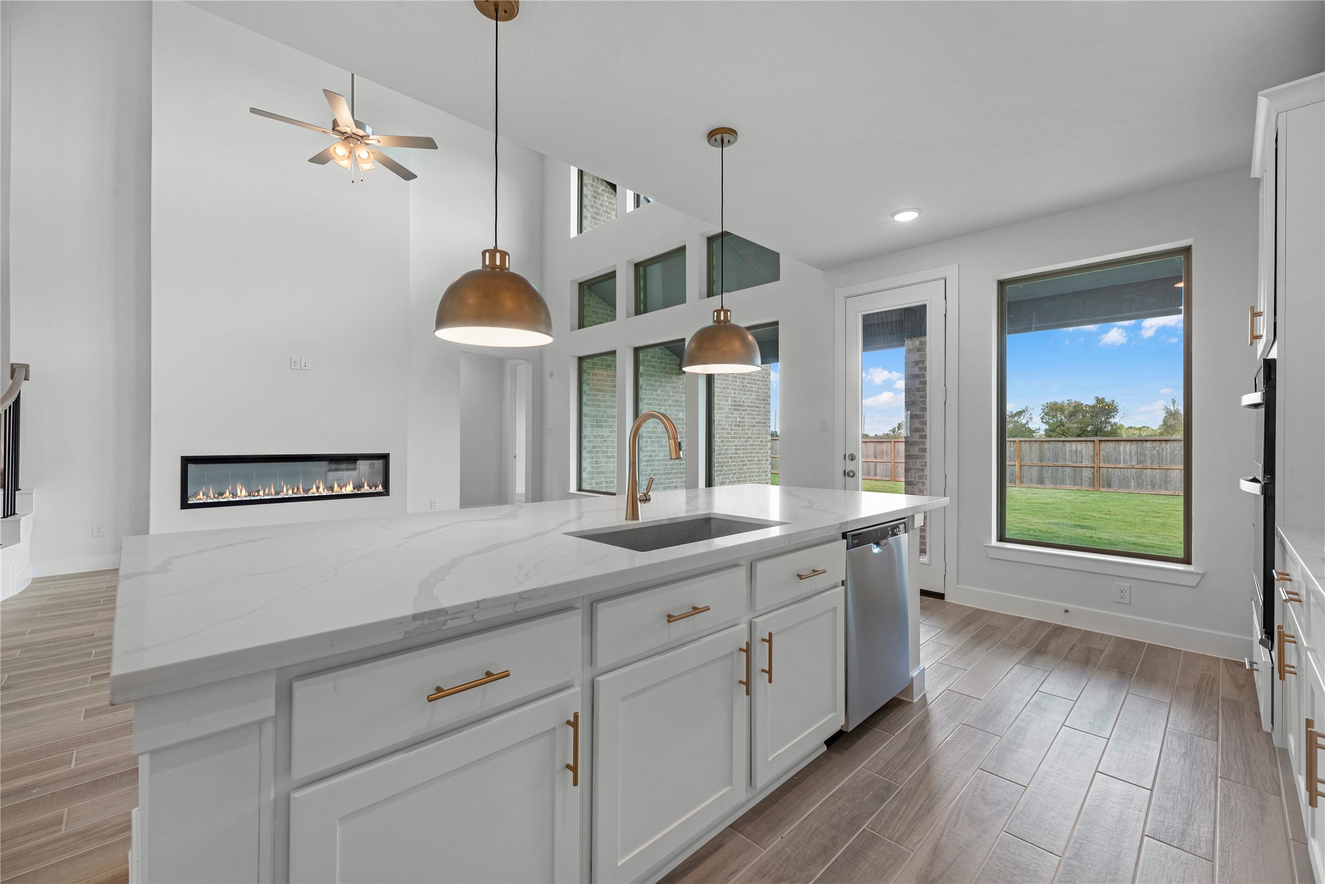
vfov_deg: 81.2
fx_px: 515
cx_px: 662
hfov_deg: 104.2
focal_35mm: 14
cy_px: 442
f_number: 9
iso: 250
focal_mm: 14
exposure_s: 1/250
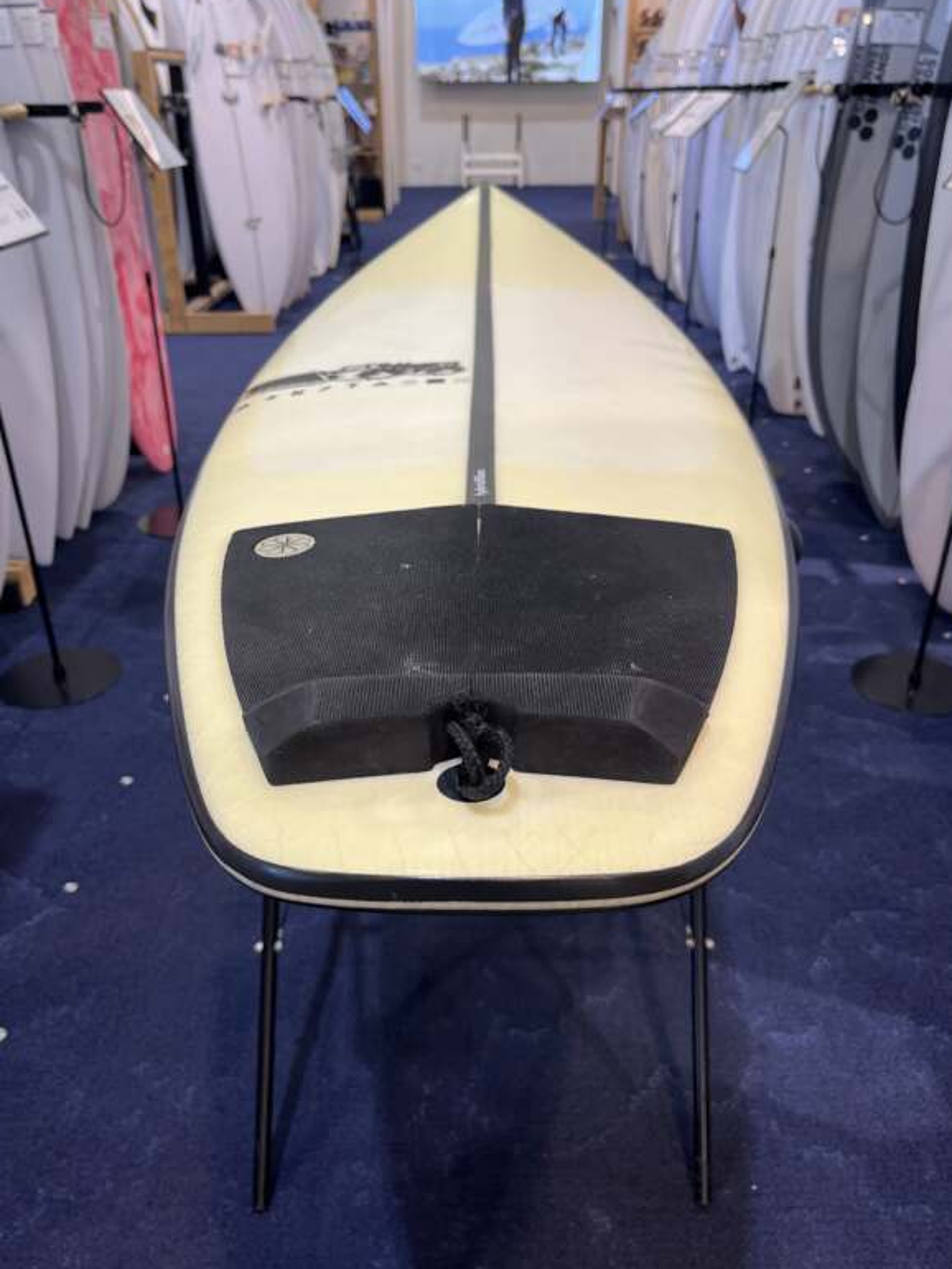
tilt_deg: -28.0
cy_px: 639
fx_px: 990
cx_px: 468
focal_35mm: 27
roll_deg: +0.4
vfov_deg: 65.3
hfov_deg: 51.4
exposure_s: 1/120
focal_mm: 5.1
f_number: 1.6
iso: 100
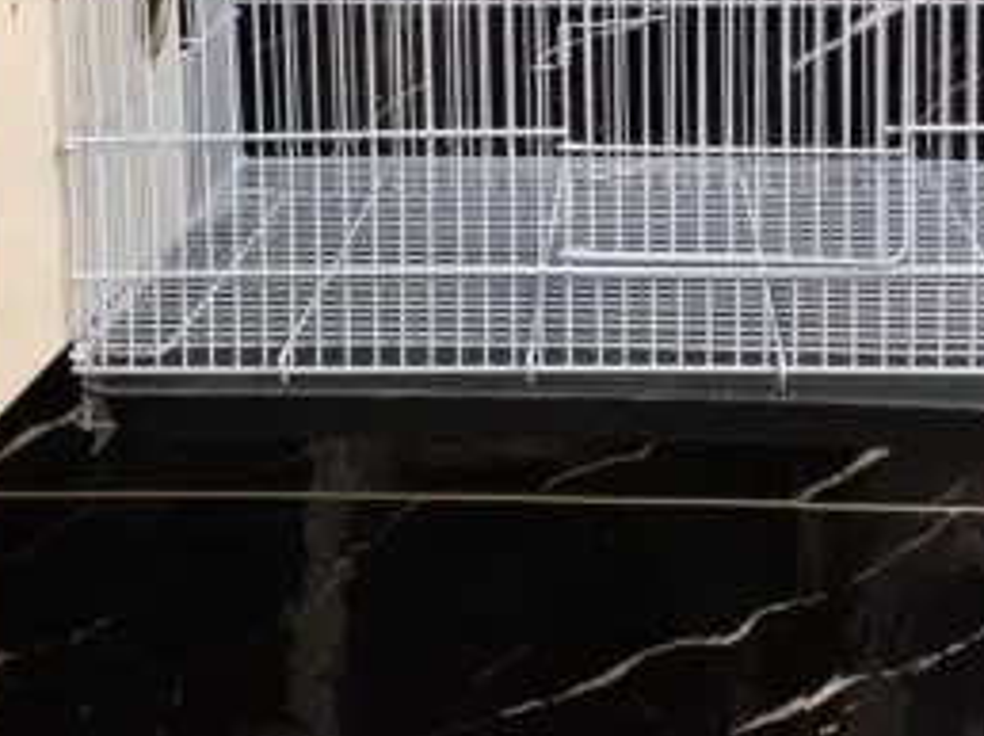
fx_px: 1903
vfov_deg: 21.0
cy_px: -27
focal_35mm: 67
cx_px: 492
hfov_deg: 29.0
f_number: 1.8
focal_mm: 4.05
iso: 2800
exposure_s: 1/50
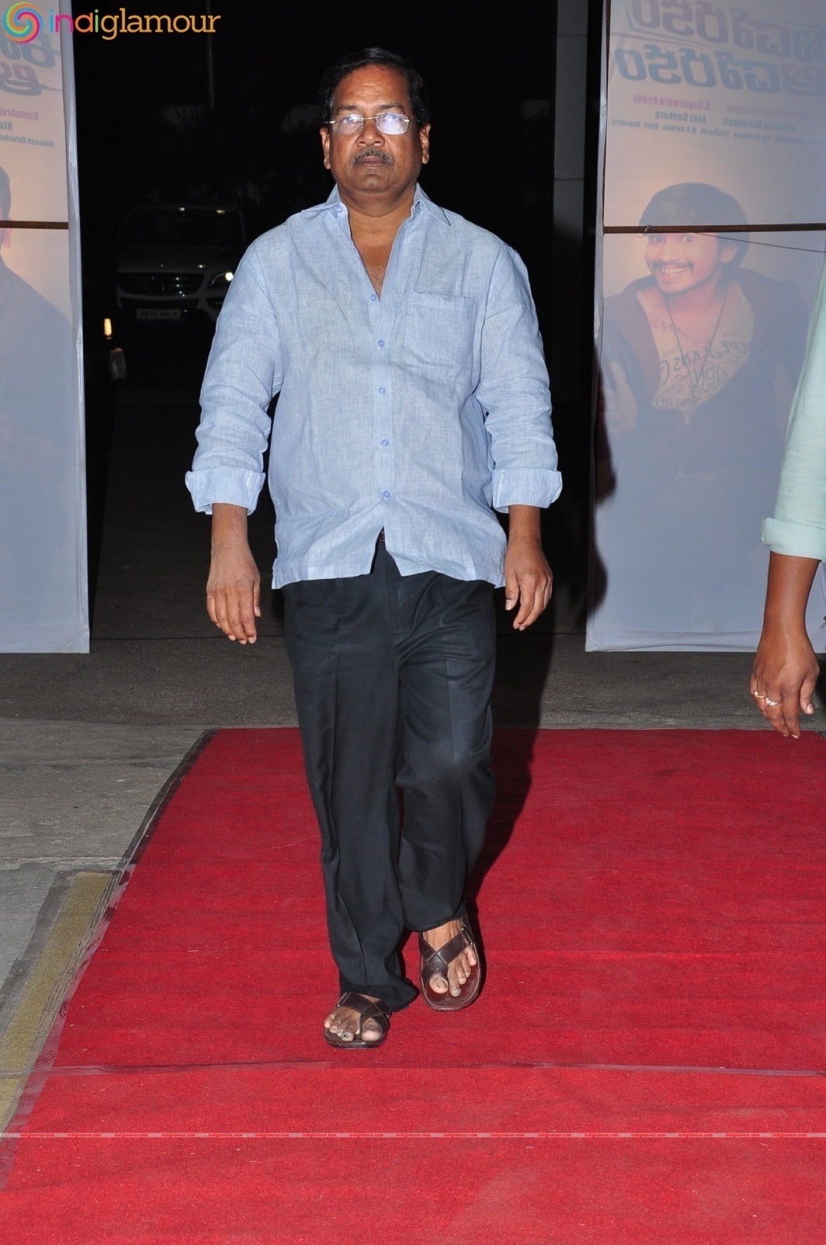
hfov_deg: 20.1
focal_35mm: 68
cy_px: 622
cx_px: 413
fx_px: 2330
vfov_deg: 29.9
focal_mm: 45
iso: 500
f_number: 8
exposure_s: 1/125
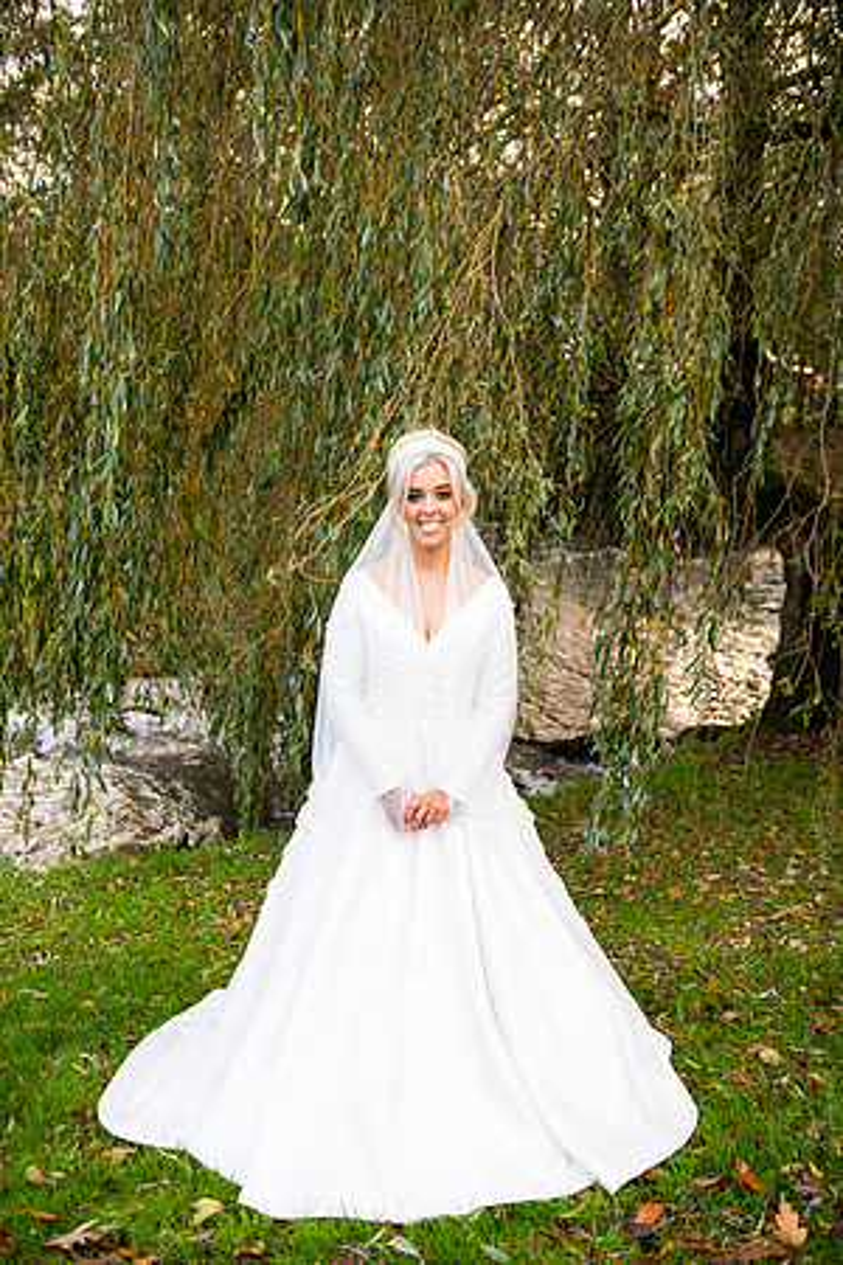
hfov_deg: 35.1
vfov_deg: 50.7
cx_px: 422
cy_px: 632
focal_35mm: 38
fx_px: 1335
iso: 200
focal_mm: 38
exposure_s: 1/160
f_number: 3.5
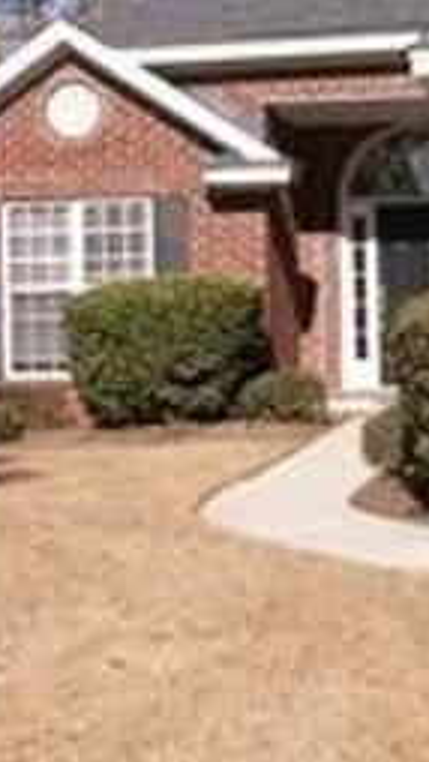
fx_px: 1516
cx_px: 324
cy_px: 272
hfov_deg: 16.0
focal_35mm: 75
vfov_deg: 28.1
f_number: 7.1
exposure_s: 1/200
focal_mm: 5.86
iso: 50
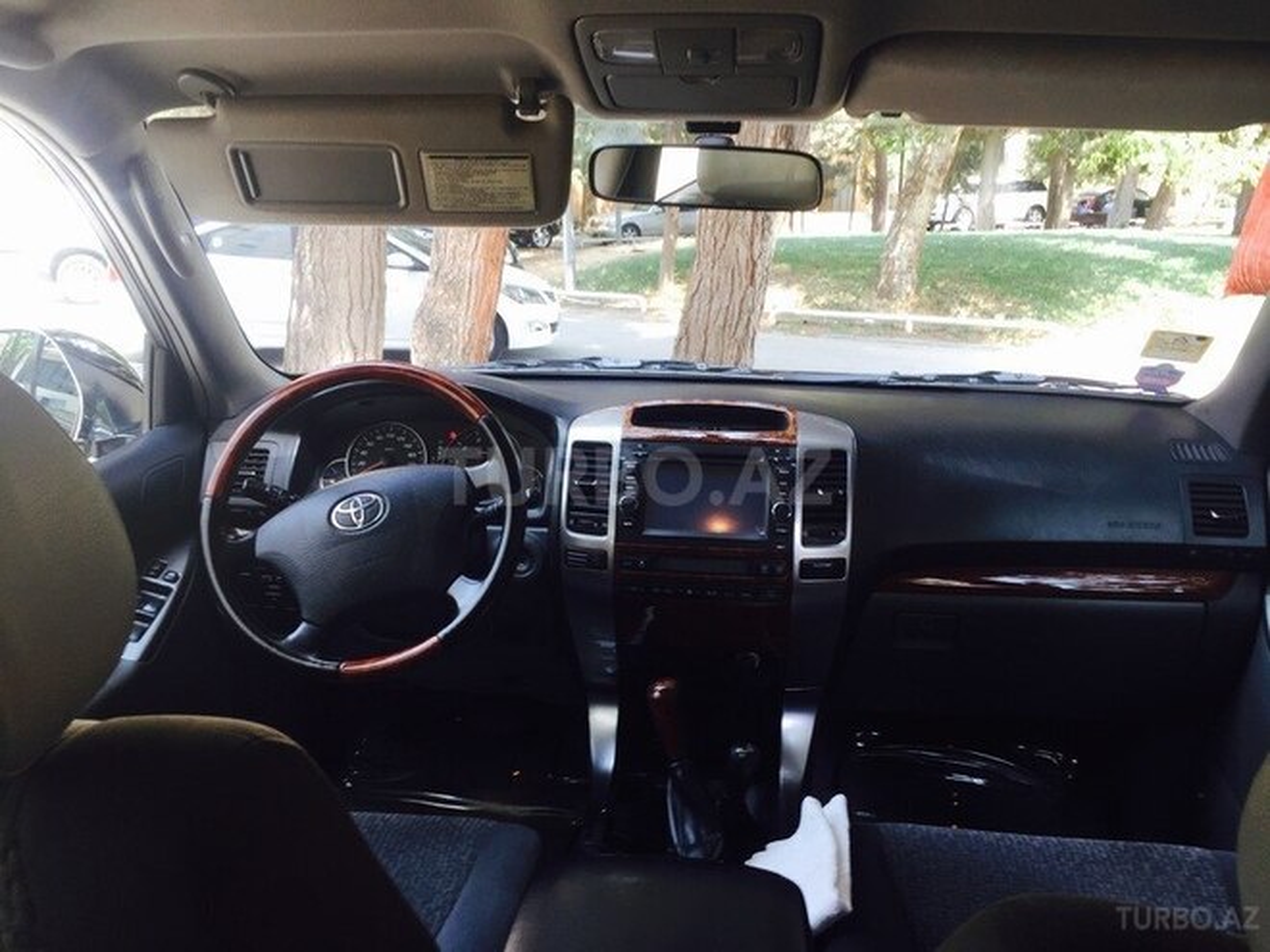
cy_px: 476
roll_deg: +0.1
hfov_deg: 61.7
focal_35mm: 29
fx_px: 1064
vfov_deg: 48.2
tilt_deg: -15.8
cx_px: 635
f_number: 2.2
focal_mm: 4.15
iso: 32
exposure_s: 1/50
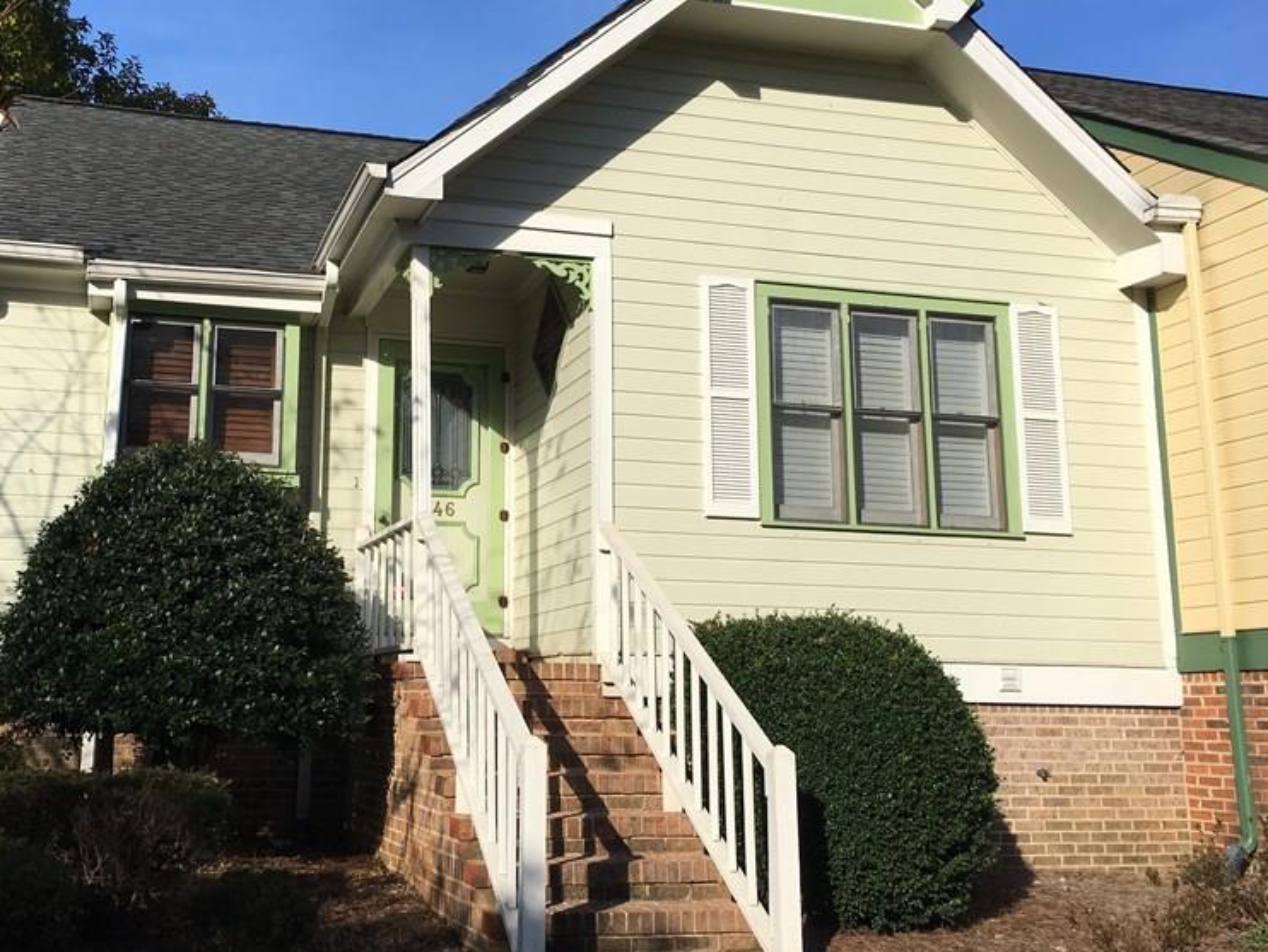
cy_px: 422
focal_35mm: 40
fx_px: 1466
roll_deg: +0.0
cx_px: 489
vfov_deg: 35.9
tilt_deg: +11.3
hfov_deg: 46.4
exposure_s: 1/1876
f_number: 2.2
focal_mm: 4.15
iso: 25
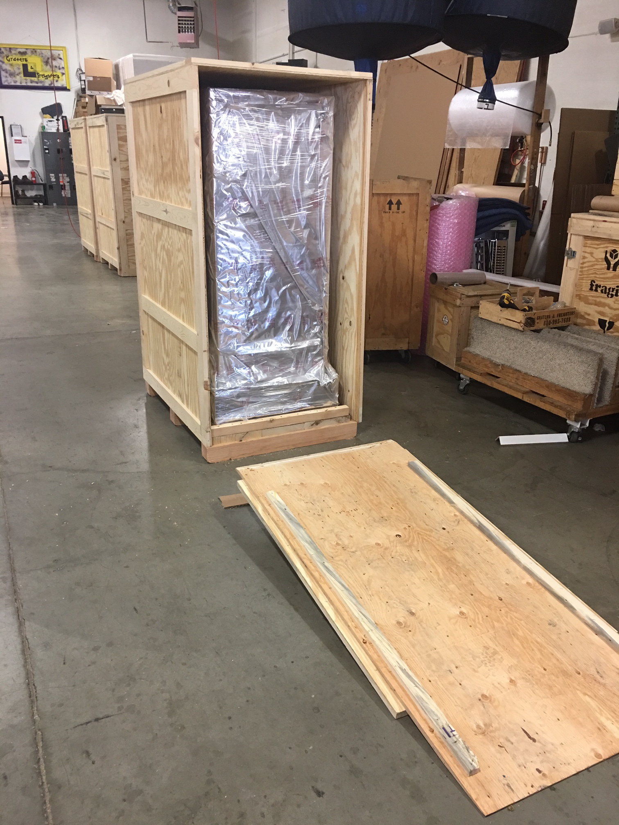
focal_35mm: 29
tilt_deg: -19.0
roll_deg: -1.1
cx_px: 310
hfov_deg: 48.2
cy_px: 412
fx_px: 691
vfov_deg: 61.7
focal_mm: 4.15
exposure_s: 1/15
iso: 64
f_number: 2.2
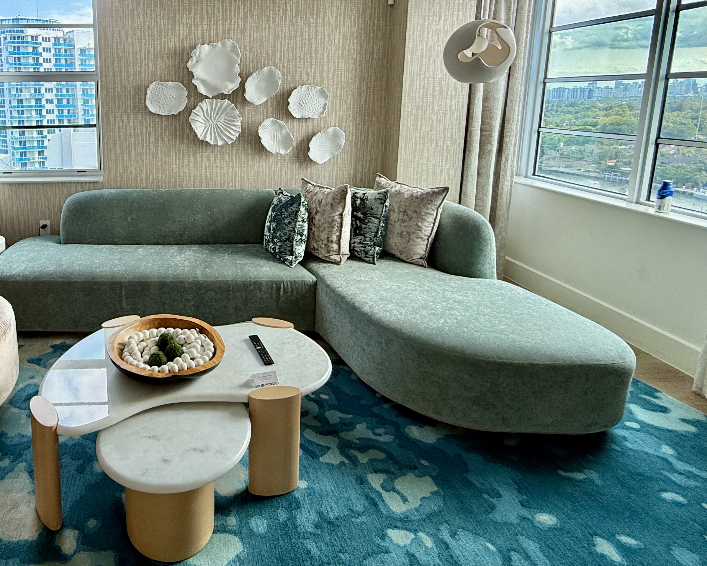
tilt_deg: -10.6
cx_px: 186
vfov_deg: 59.1
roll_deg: +0.0
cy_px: 178
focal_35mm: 23
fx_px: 481
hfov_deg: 68.4
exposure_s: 1/156
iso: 64
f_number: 2.2
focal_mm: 2.22
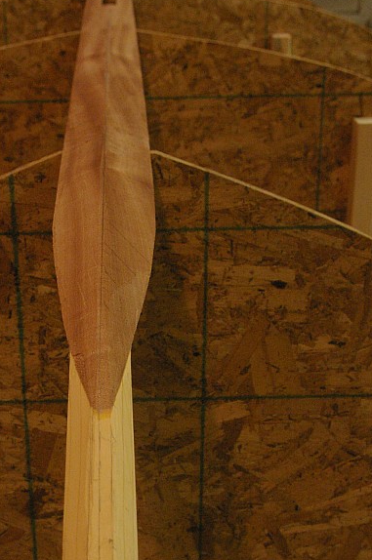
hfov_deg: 19.8
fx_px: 1057
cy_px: 411
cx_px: 105
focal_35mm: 68
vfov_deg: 29.3
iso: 1600
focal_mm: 26
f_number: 6.7
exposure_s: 1/15
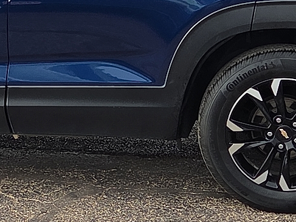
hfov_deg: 14.1
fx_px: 1180
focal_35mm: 138
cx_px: 16
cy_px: 5
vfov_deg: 10.7
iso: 76
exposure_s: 1/3333
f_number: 1.8
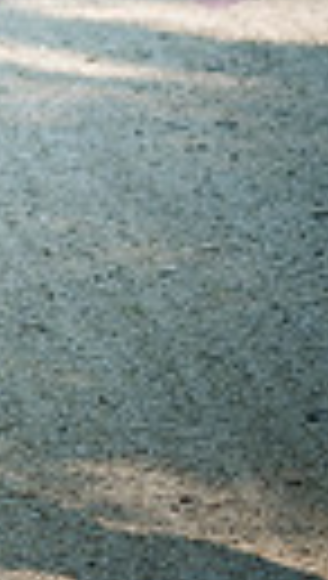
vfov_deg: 5.8
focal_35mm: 364
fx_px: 5602
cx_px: -292
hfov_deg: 3.3
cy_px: -391
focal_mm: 100
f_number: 6.3
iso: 400
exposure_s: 1/320
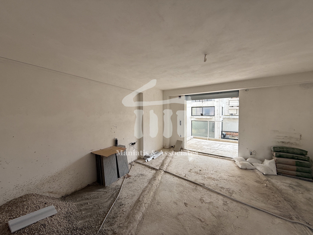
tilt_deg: -1.0
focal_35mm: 14
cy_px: 118
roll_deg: +0.3
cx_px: 156
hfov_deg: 102.1
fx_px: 127
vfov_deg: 85.7
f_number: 2.2
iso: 50
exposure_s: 1/284
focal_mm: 2.22
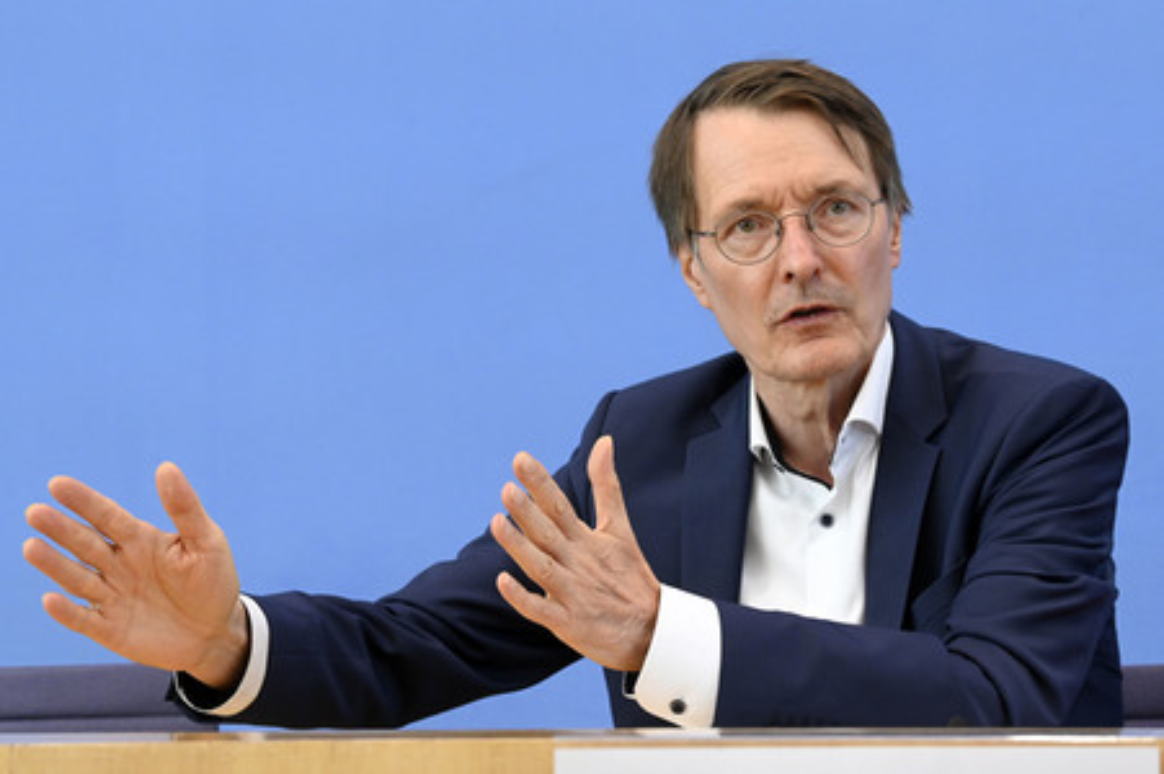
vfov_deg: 15.9
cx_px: 582
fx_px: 2779
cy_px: 387
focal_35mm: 86
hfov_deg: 23.7
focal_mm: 86
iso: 3200
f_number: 9
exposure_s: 1/250
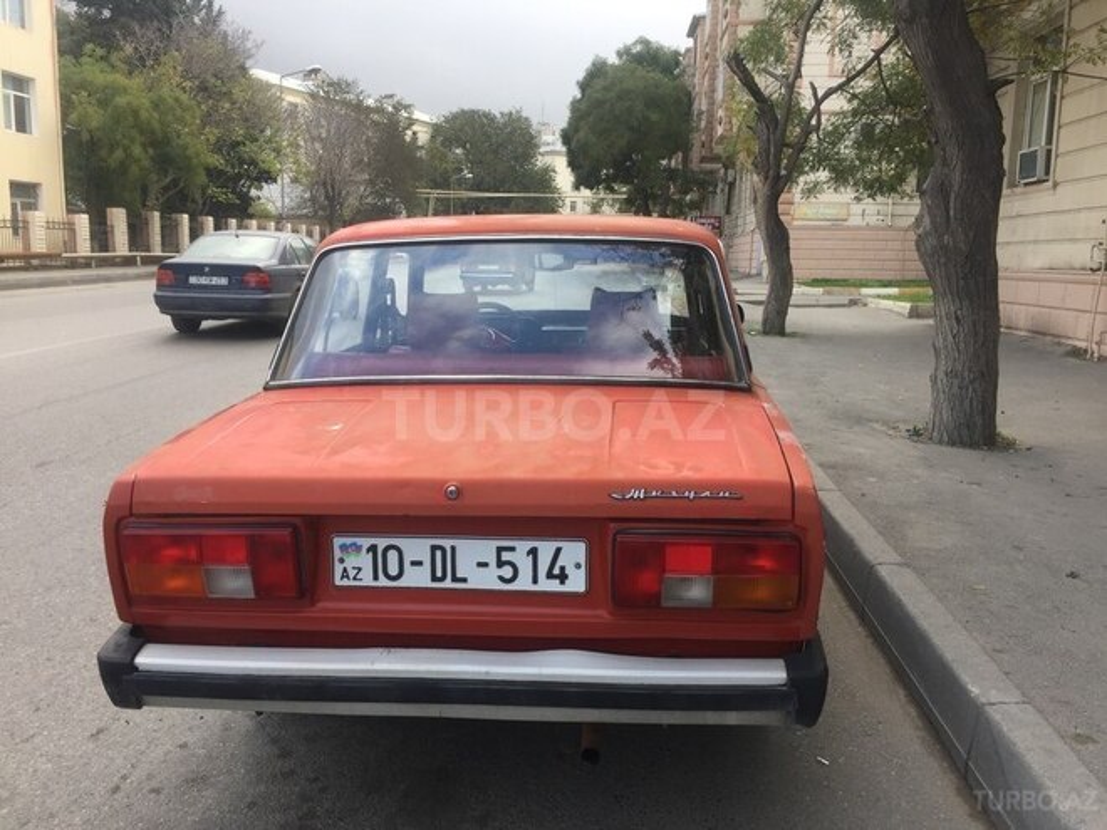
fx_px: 927
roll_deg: -2.8
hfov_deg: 61.7
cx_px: 554
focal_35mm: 29
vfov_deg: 48.2
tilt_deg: -10.1
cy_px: 415
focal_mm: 4.15
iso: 32
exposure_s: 1/338
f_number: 2.2
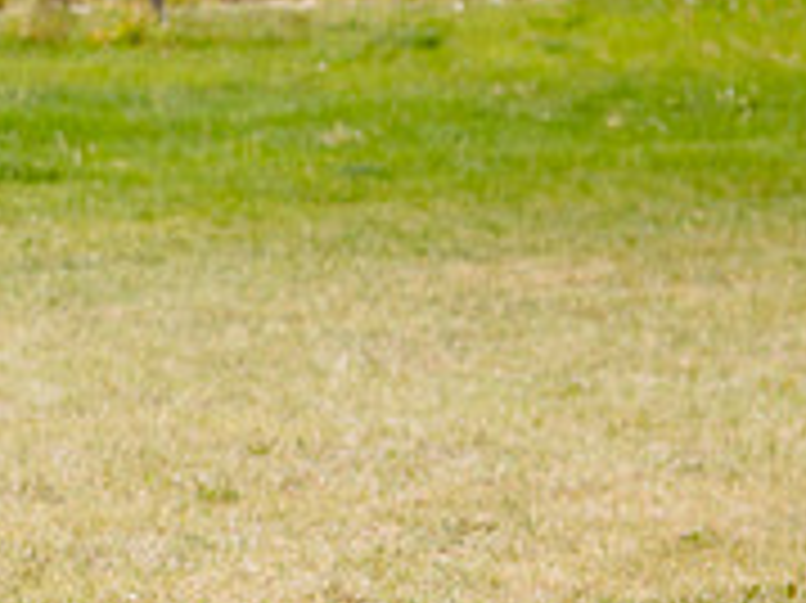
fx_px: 5794
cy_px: 534
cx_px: -343
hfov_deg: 7.8
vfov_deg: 6.0
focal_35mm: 249
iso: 200
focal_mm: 66
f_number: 6.3
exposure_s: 1/640
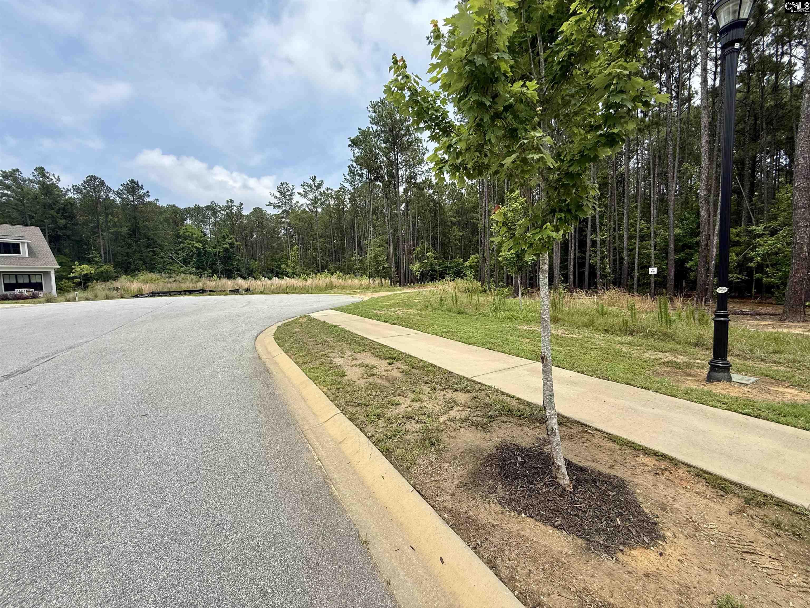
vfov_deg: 85.7
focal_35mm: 14
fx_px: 328
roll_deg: +2.3
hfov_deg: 102.1
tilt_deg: -3.0
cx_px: 405
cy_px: 304
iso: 50
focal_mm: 2.22
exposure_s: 1/1698
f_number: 2.2
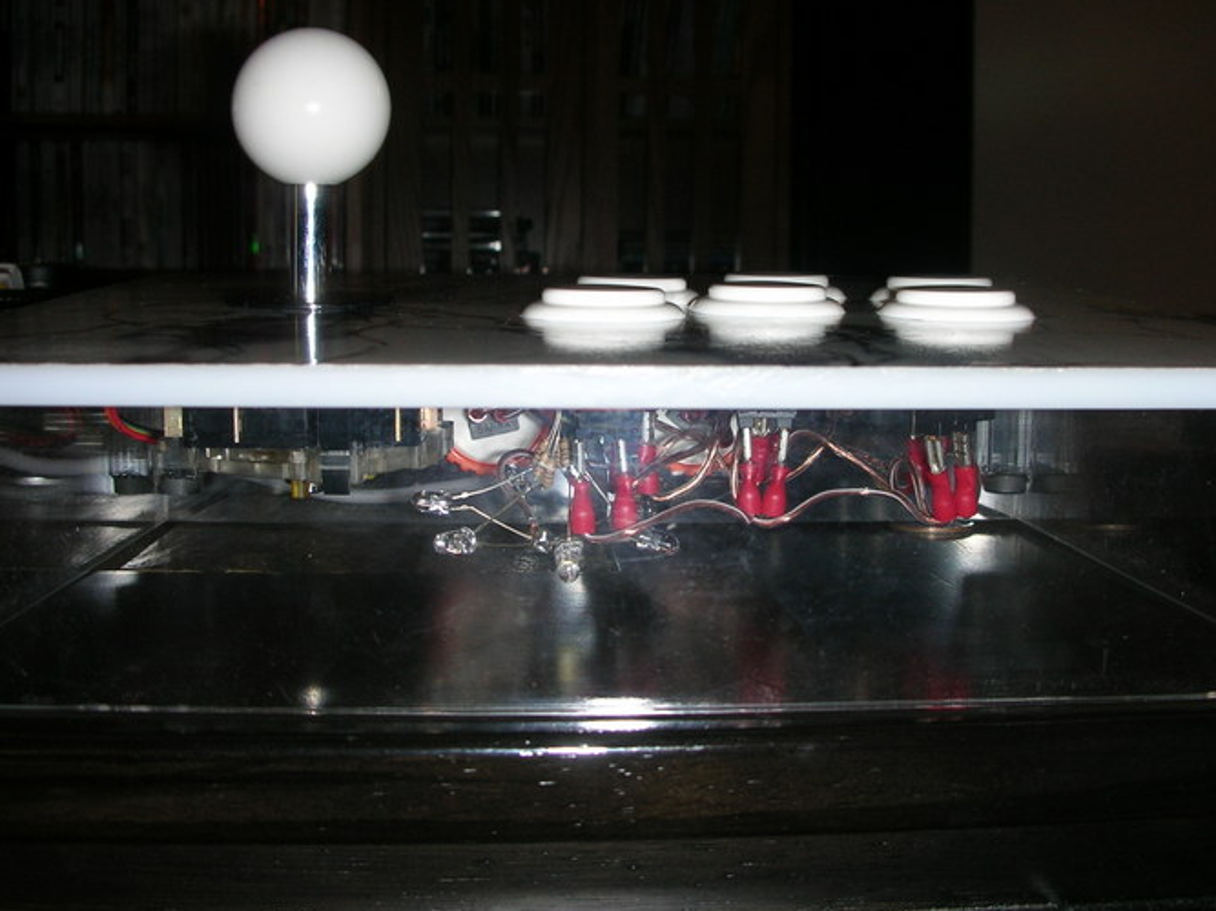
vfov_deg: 34.3
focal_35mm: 42
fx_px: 1475
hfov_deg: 44.8
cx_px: 607
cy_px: 395
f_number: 3
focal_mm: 5.8
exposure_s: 1/60.1
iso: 50
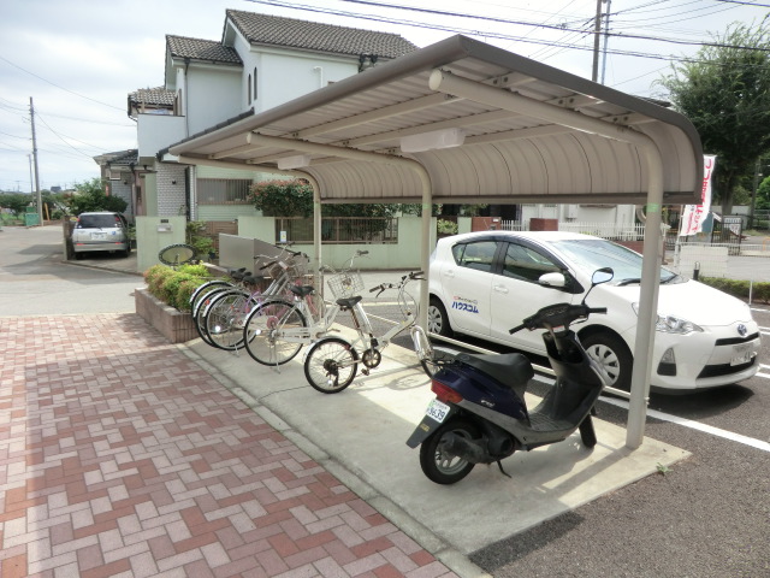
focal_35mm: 24
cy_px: 289
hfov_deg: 71.6
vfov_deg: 56.8
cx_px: 385
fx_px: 534
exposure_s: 1/640
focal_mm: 4.3
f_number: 3.2
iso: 80
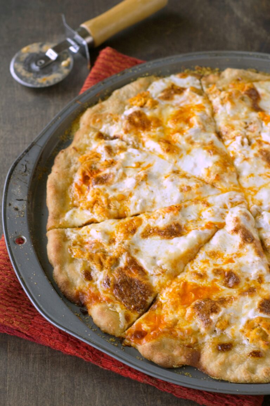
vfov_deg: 27.0
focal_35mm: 75
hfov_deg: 18.1
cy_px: 203
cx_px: 135
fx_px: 845
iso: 400
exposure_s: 1/40
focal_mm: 50
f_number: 5
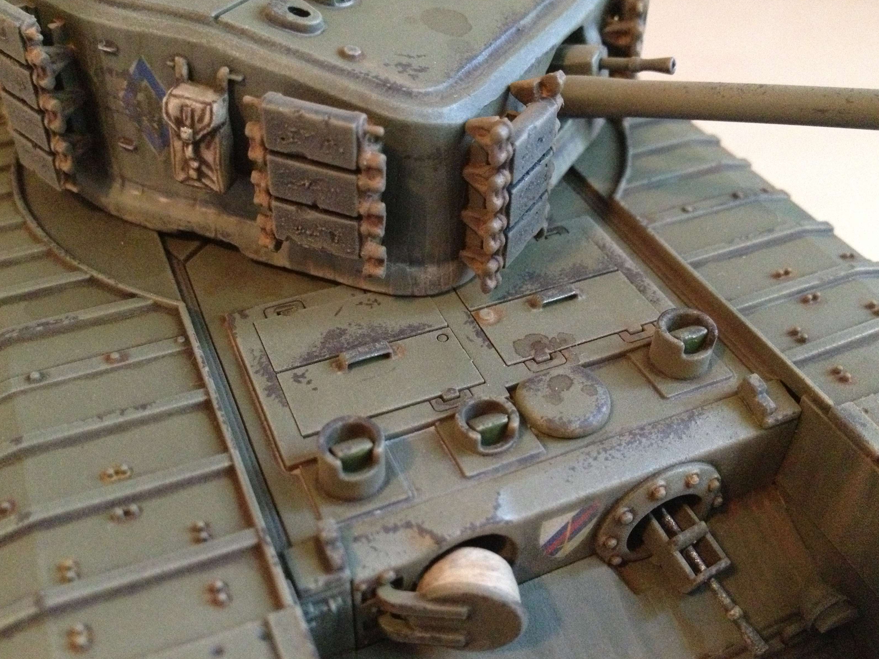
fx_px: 914
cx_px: 442
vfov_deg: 39.7
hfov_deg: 51.4
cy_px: 327
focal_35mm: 36
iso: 800
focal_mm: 4.28
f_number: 2.4
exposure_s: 1/17
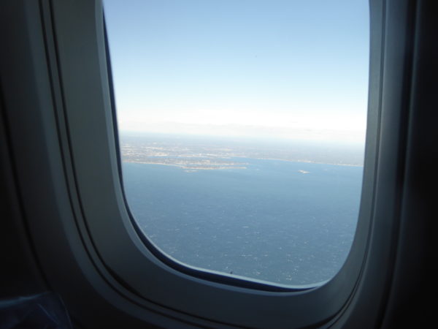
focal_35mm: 35
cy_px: 164
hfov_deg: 52.6
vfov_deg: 40.7
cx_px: 219
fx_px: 443
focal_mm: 6.3
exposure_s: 1/250
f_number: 3.7
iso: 100
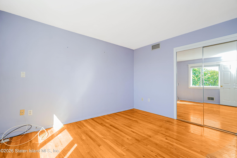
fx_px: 105
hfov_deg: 96.7
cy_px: 79
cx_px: 118
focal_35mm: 16
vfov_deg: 73.7
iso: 64
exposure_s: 1/40
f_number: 4.5
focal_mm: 16
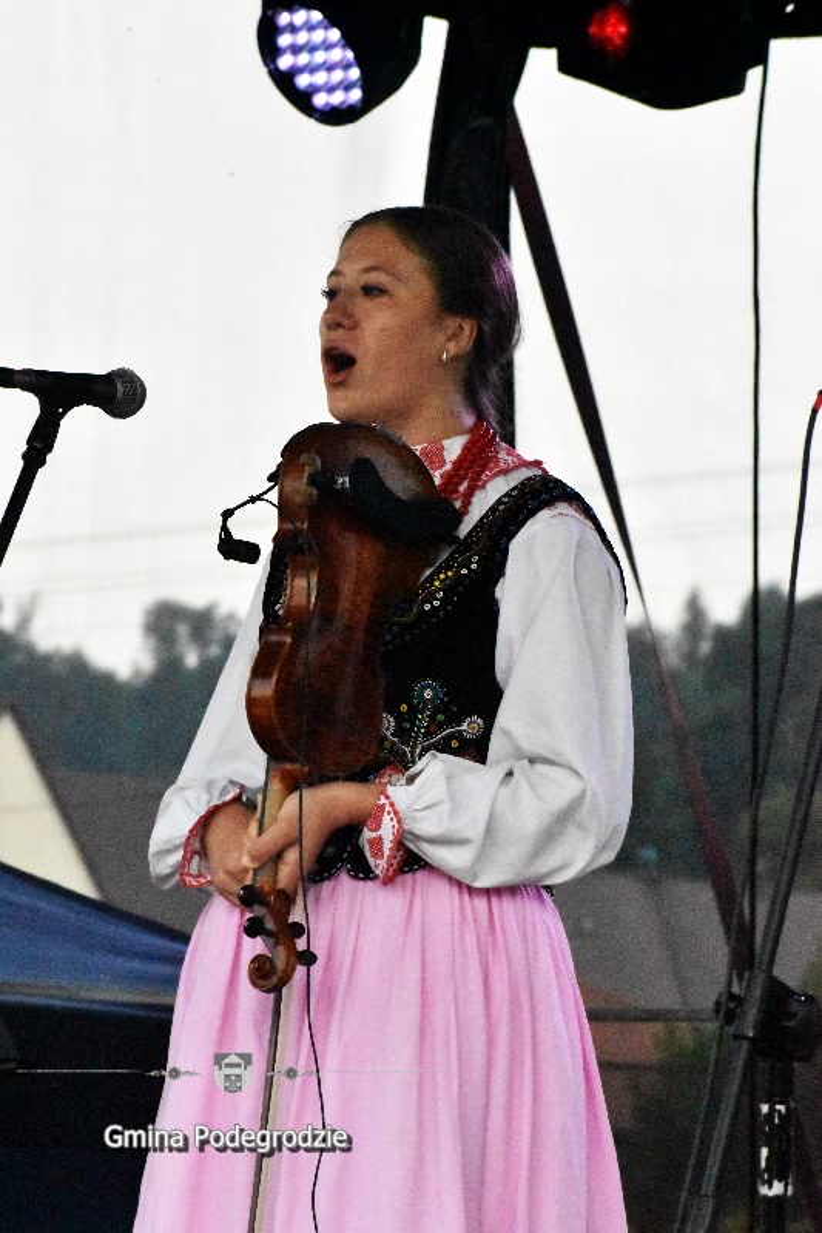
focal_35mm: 195
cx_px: 411
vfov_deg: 10.6
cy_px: 616
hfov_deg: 7.0
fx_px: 6681
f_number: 10
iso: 25600
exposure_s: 1/1600
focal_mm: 130
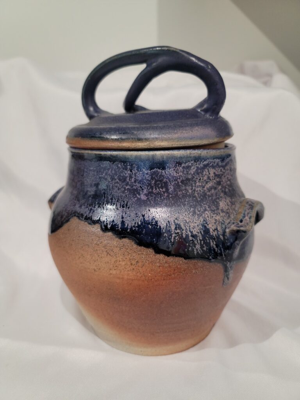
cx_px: 150
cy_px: 200
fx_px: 289
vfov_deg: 69.4
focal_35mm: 25
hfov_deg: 54.9
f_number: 1.8
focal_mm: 7
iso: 160
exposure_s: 1/60
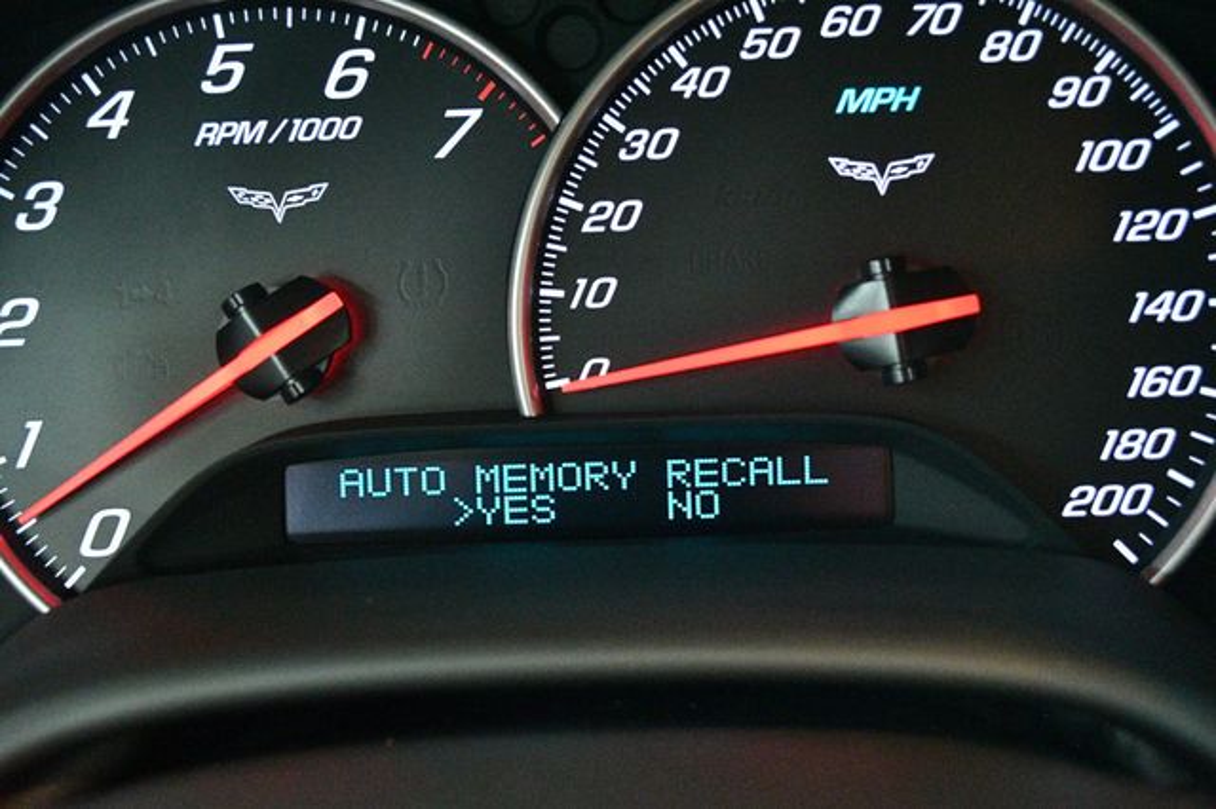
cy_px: 404
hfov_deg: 41.1
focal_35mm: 48
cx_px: 608
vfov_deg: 28.0
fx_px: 1620
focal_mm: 32
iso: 12800
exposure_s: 1/50
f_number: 4.8
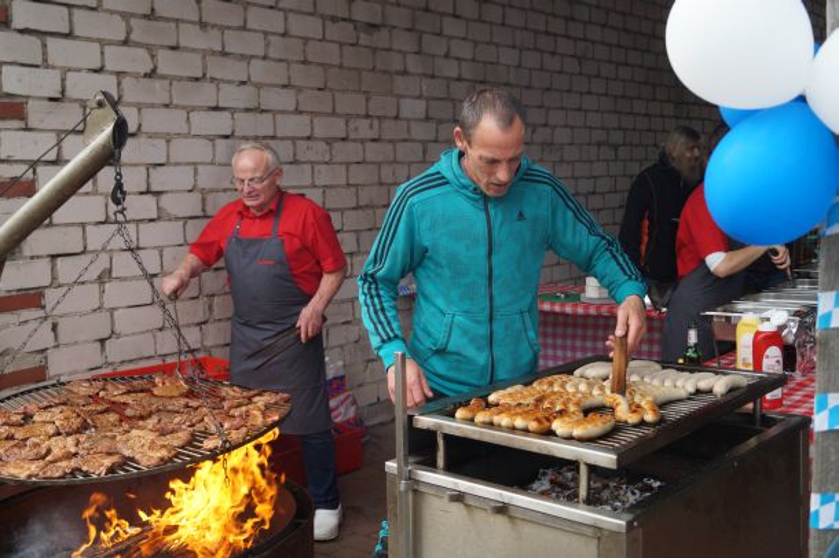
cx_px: 420
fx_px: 908
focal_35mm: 39
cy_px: 279
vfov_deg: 34.2
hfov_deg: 49.6
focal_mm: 26
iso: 200
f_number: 4.5
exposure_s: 1/160
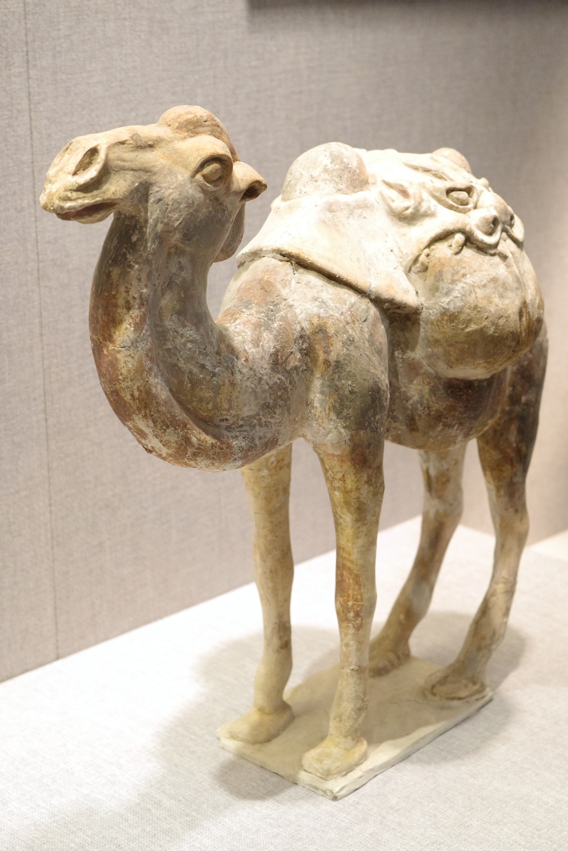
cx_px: 284
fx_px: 947
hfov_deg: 33.4
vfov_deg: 48.5
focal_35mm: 40
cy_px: 426
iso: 1600
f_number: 2.8
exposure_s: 1/40
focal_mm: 26
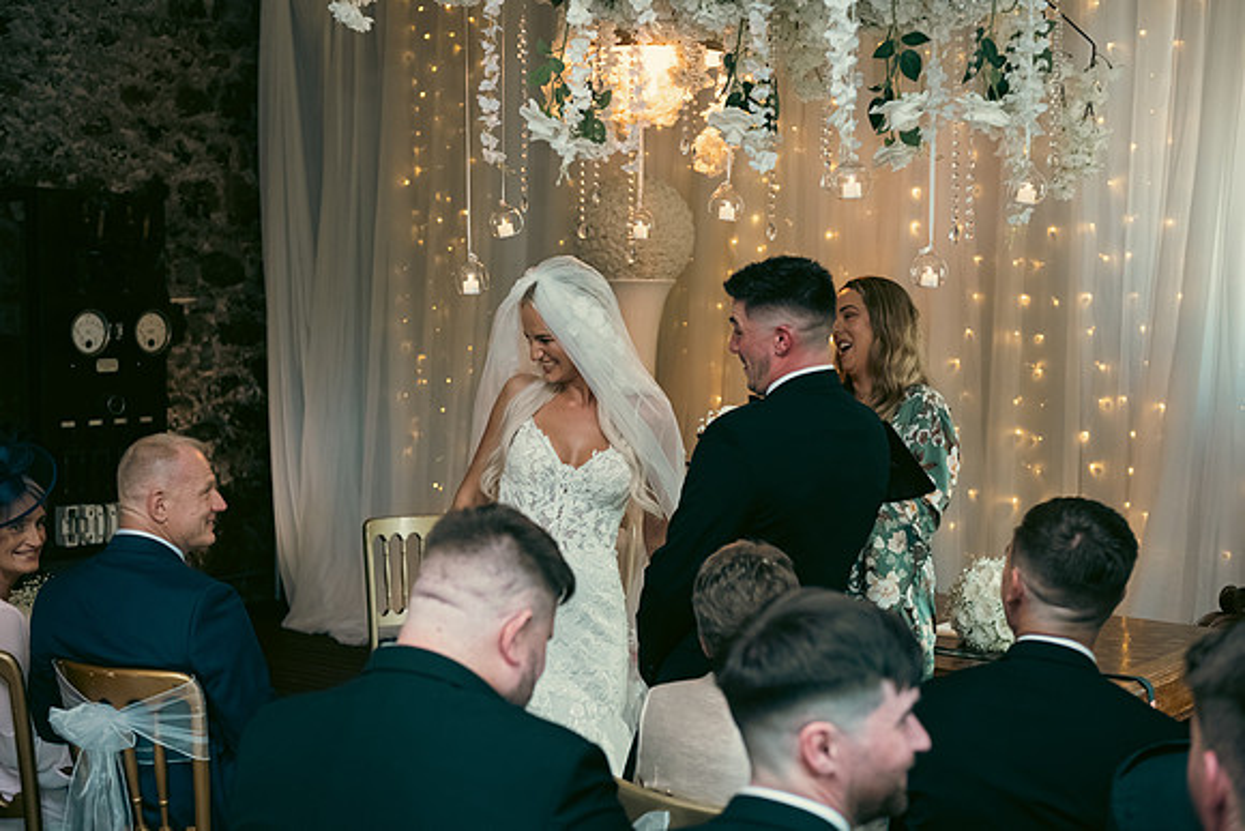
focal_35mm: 52
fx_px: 1799
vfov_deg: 26.0
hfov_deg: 38.2
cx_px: 622
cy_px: 416
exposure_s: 1/160
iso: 1250
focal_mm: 52
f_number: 3.5
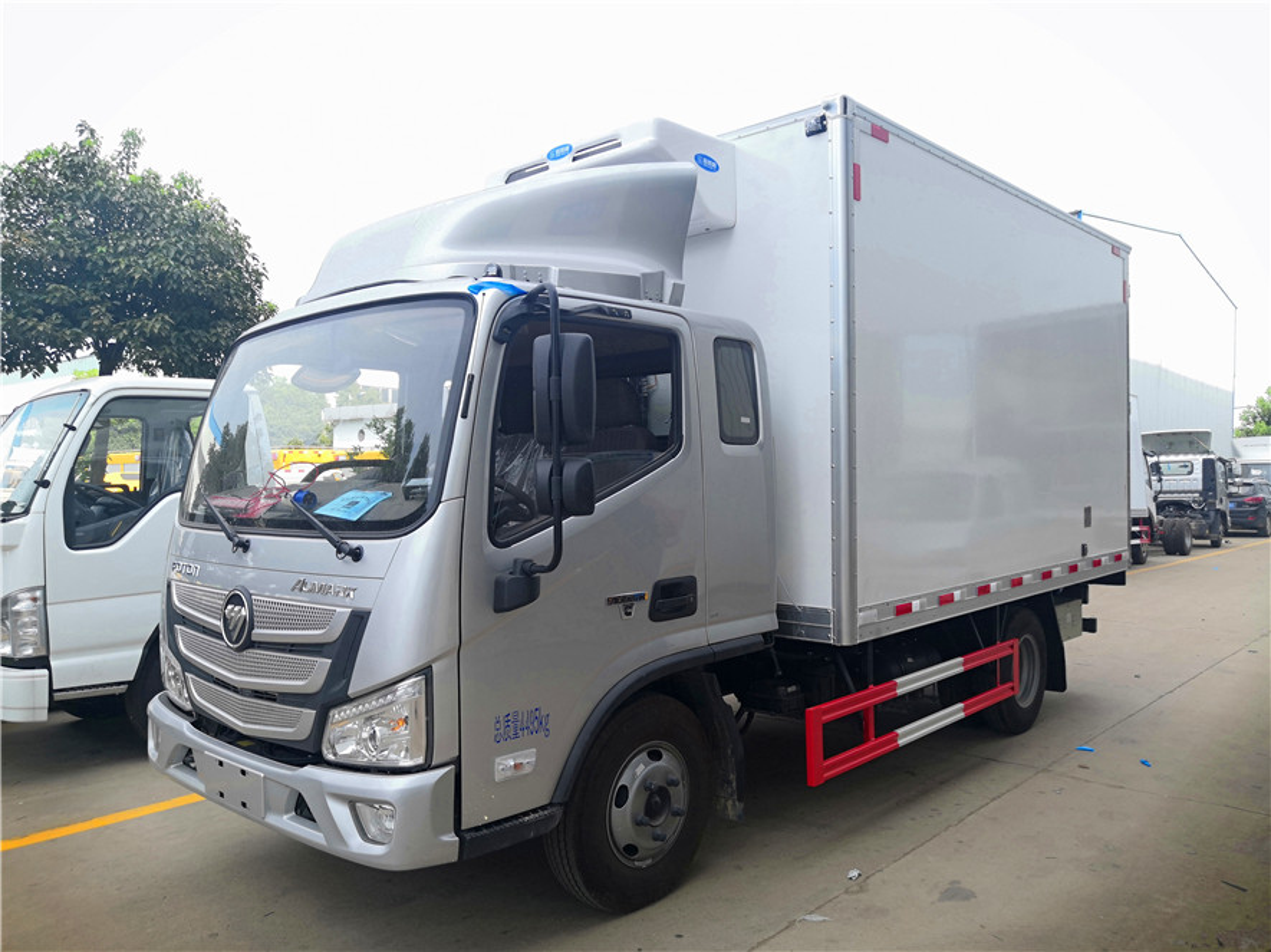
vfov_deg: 51.3
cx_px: 636
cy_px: 476
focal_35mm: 27
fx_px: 991
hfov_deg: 65.3
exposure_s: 1/345
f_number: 1.8
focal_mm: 3.95
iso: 50
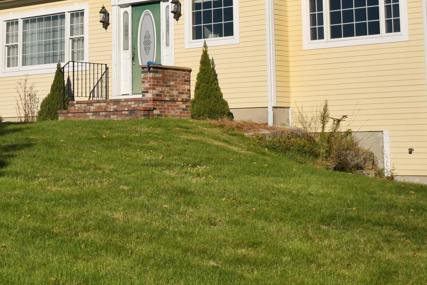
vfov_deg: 16.1
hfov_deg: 24.4
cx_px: 151
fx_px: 984
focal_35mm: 83
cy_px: -16
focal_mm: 23
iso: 100
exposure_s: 1/4000
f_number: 3.8
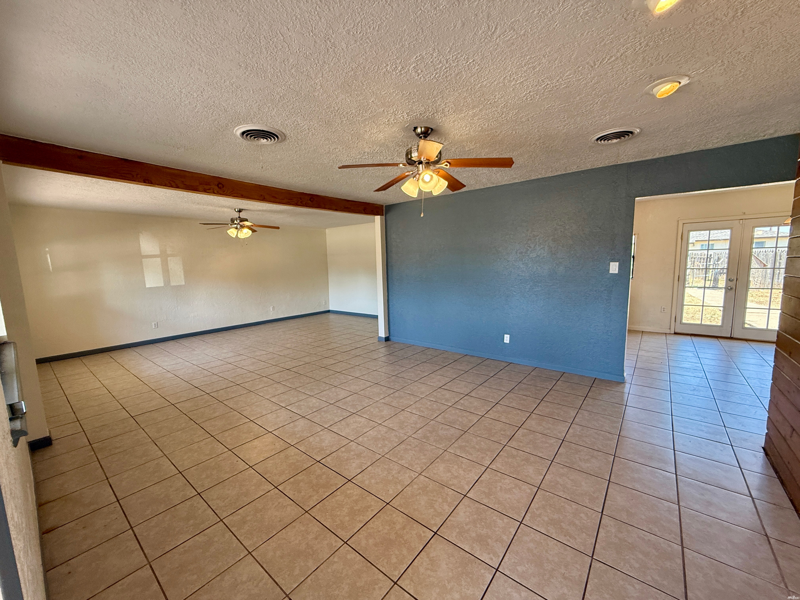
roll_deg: +1.4
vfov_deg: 85.7
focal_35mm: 14
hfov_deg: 102.1
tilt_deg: -6.7
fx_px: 324
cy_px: 300
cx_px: 400
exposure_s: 1/120
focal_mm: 2.22
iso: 250
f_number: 2.2
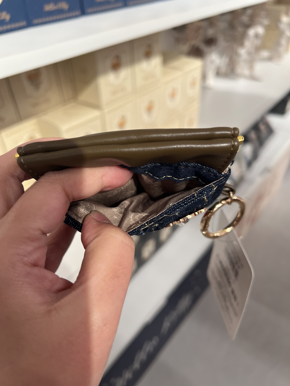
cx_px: 145
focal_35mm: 26
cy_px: 193
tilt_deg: -38.8
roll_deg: +1.1
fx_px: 290
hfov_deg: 53.1
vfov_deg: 67.3
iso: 125
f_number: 1.5
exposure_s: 1/115
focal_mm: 5.7
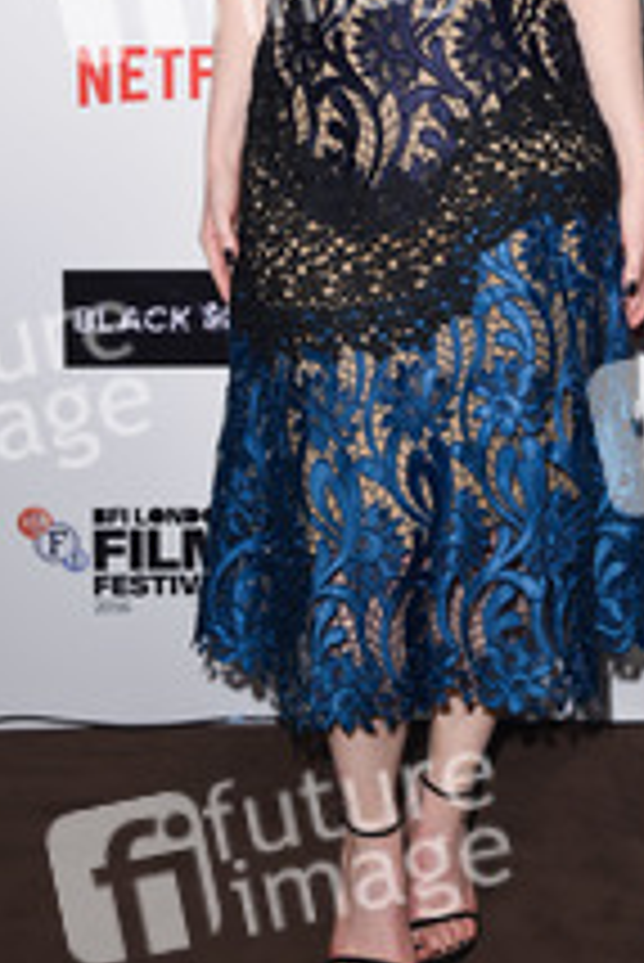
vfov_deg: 23.3
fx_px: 2304
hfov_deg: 15.9
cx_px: 412
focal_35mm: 86
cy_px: 184
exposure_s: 1/250
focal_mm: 46
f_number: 5.6
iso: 640
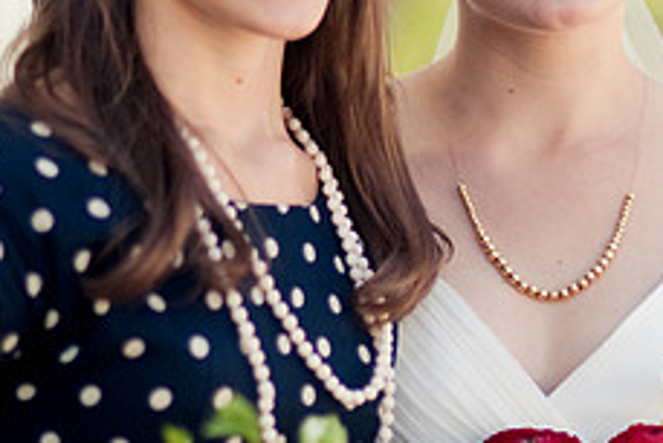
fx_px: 3962
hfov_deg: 9.6
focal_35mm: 215
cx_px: 385
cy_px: 52
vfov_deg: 6.4
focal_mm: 85
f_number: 1.8
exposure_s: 1/1600
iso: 200
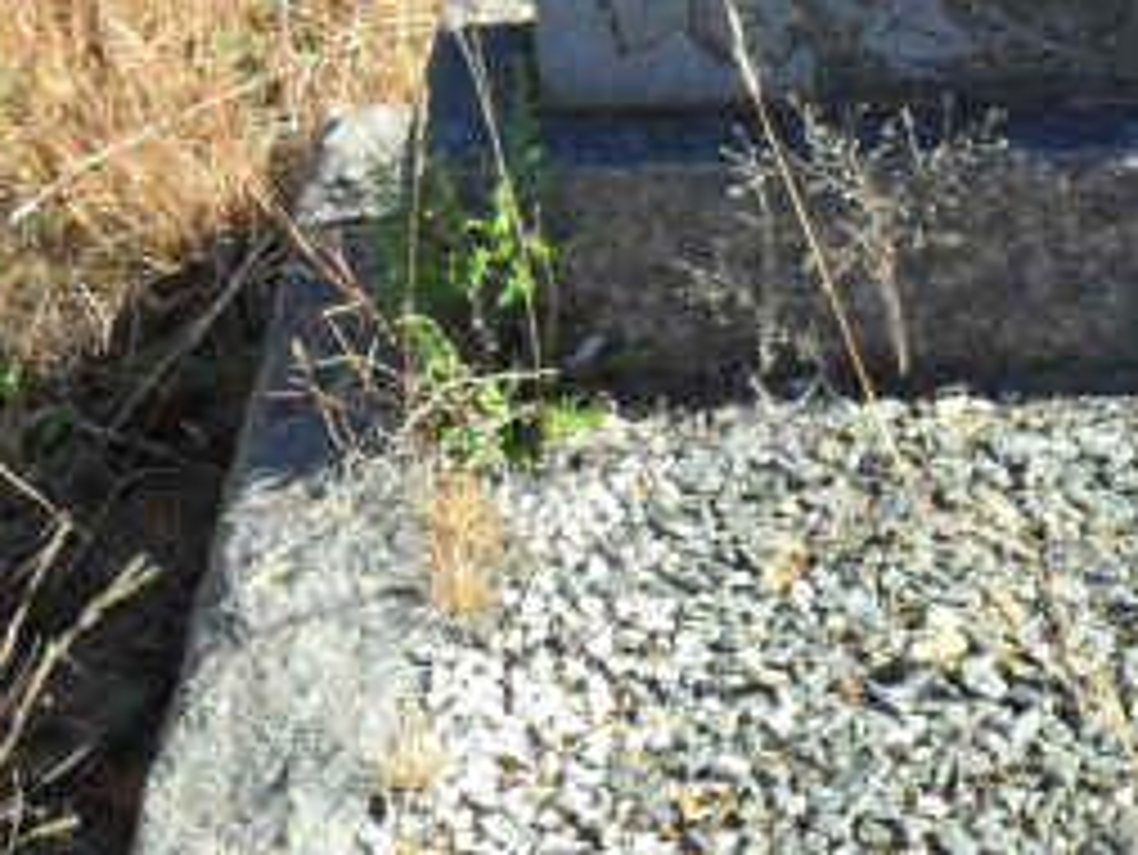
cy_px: -47
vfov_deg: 11.6
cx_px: 1093
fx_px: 4144
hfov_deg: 15.4
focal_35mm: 126
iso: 100
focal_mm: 9.3
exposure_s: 1/180
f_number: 5
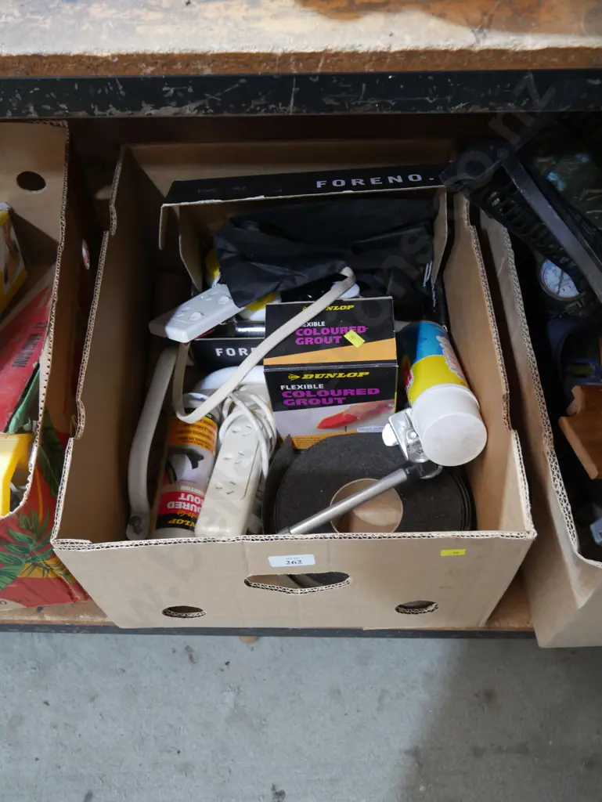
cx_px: 301
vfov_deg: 56.8
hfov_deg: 44.2
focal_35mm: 32
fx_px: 741
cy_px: 401
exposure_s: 1/60
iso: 1000
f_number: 3.6
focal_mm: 16
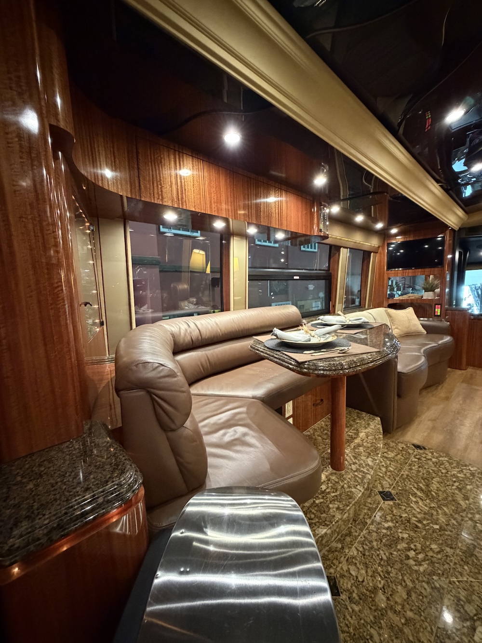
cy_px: 322
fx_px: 260
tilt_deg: -7.8
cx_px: 241
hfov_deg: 85.7
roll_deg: +1.9
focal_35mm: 14
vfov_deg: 102.1
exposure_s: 1/52
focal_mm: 2.22
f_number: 2.2
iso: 1250
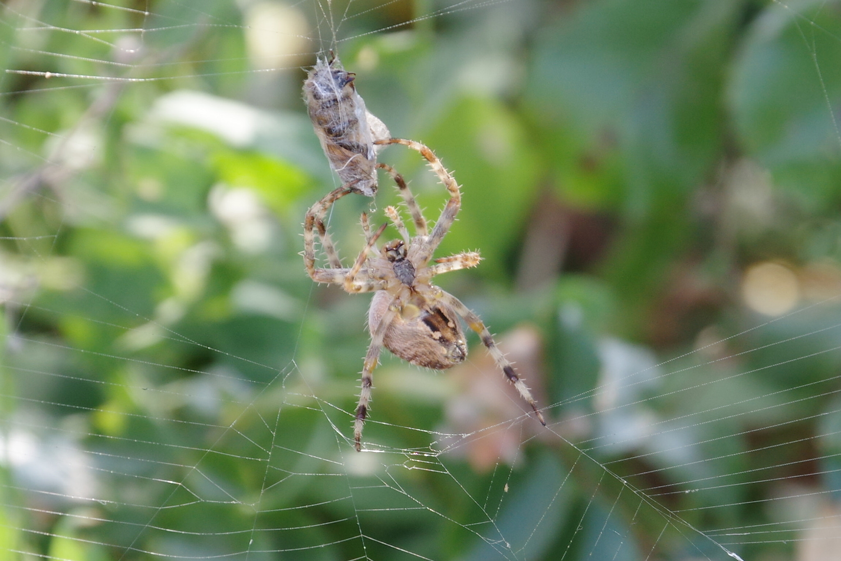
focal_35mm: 127
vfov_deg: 10.8
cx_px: 420
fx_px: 2966
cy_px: 280
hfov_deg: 16.1
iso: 400
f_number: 8
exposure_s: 1/100
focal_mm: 85
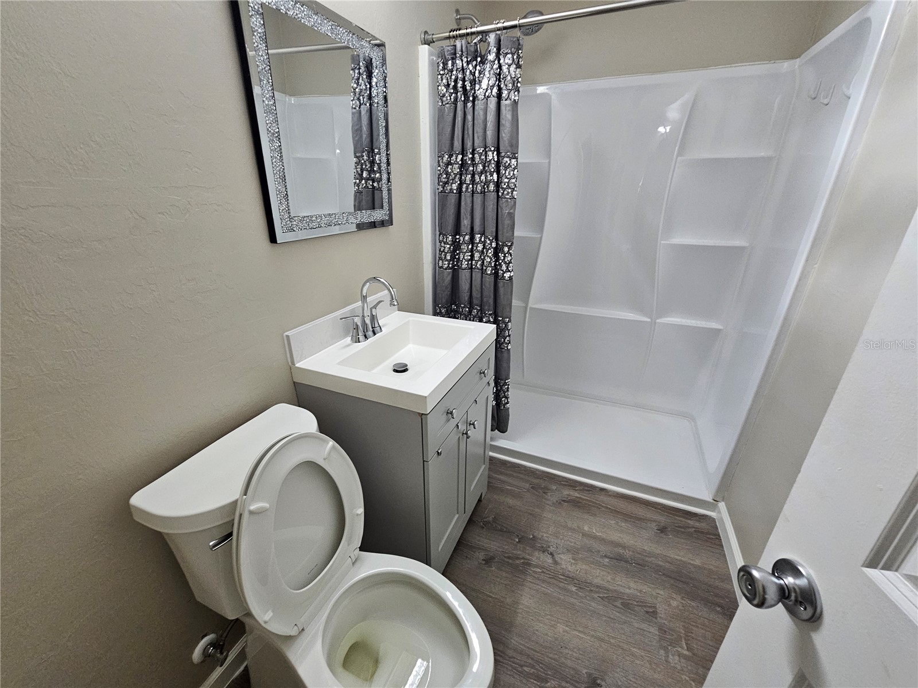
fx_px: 345
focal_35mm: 13
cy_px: 344
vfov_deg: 89.9
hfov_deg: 106.2
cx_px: 459
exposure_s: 1/30
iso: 400
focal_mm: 2.2
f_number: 2.2
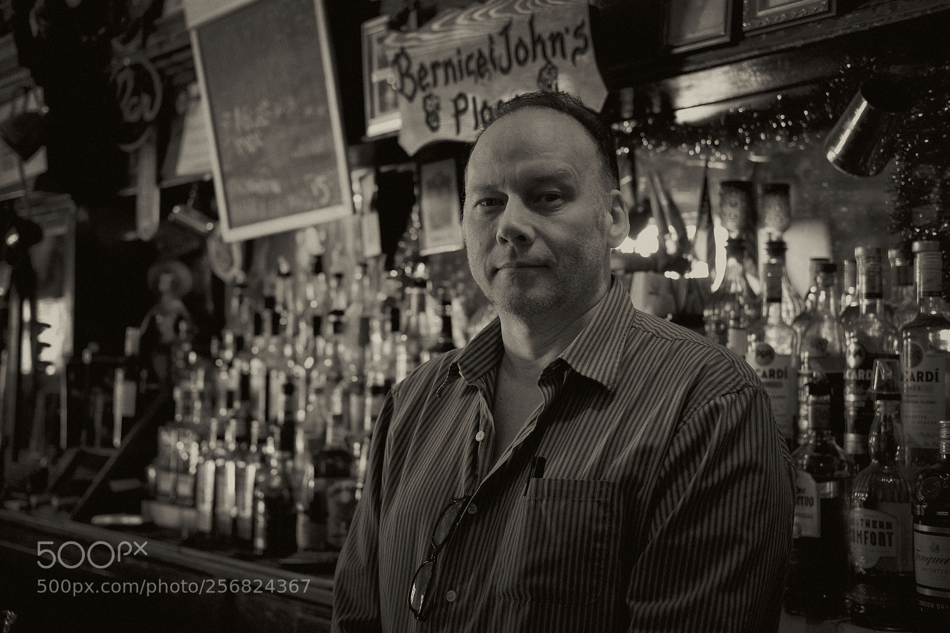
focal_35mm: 53
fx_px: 1398
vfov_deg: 25.5
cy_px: 316
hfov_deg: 37.5
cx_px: 475
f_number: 2.5
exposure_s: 1/100
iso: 640
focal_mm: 35
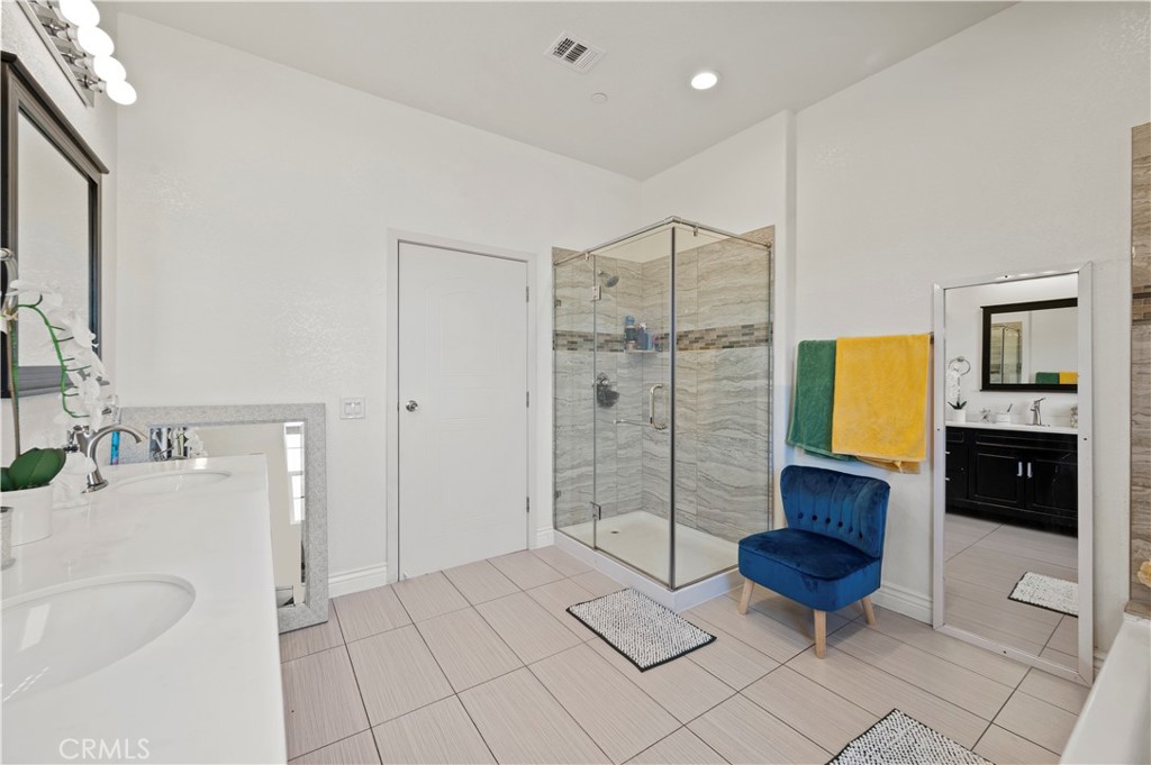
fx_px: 447
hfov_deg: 104.3
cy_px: 382
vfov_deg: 81.1
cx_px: 576
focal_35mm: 14
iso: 100
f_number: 8
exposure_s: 1/3
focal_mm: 14
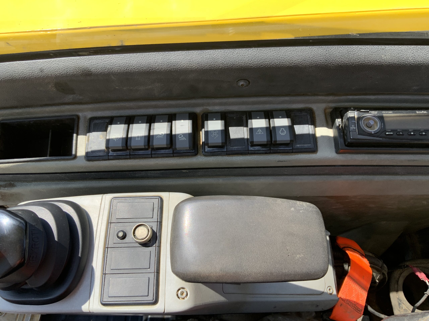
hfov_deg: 61.7
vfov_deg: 48.2
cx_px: 214
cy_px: 160
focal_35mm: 29
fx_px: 359
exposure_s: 1/378
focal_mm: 3
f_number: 1.8
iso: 16
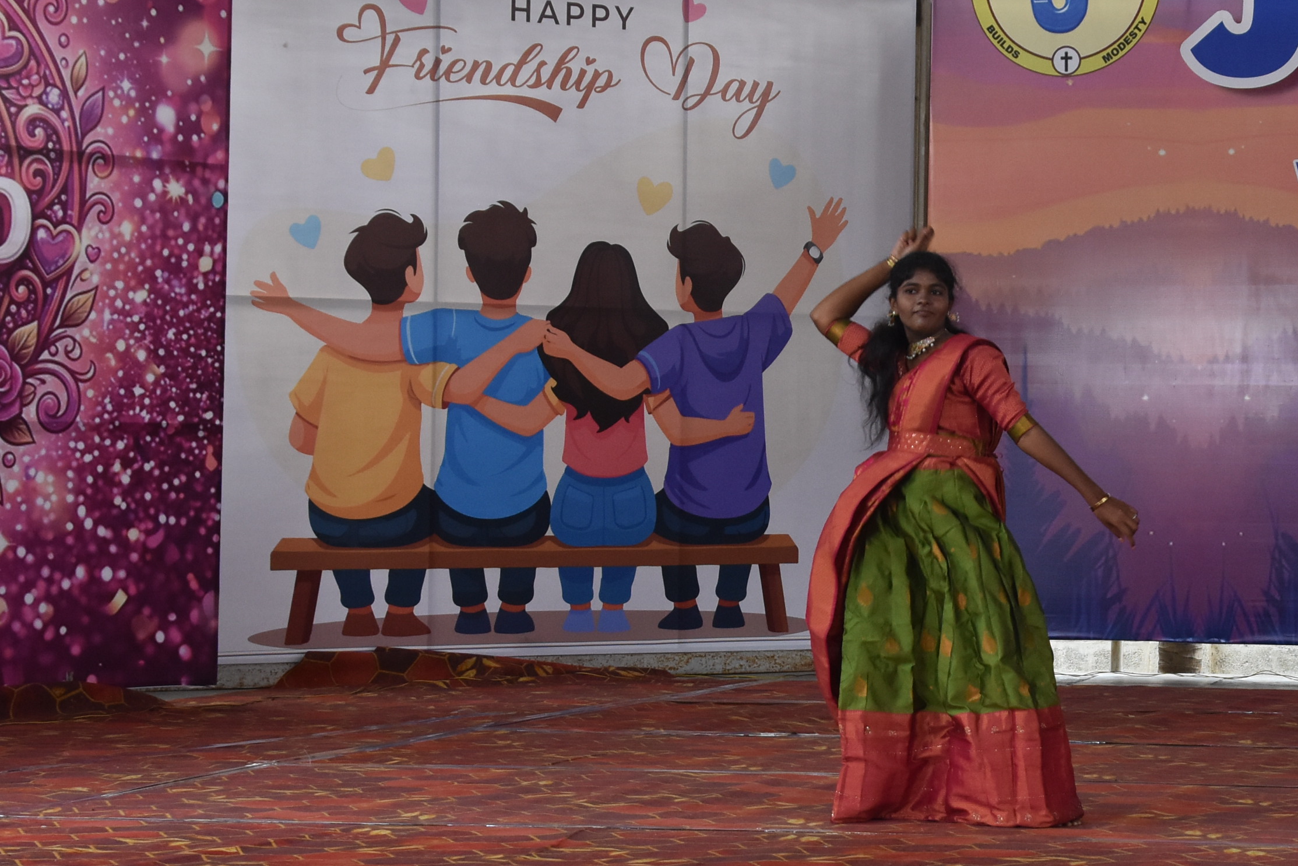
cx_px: 984
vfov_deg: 12.9
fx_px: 3823
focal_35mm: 106
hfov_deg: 19.1
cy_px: 270
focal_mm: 35
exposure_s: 1/200
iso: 800
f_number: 7.1
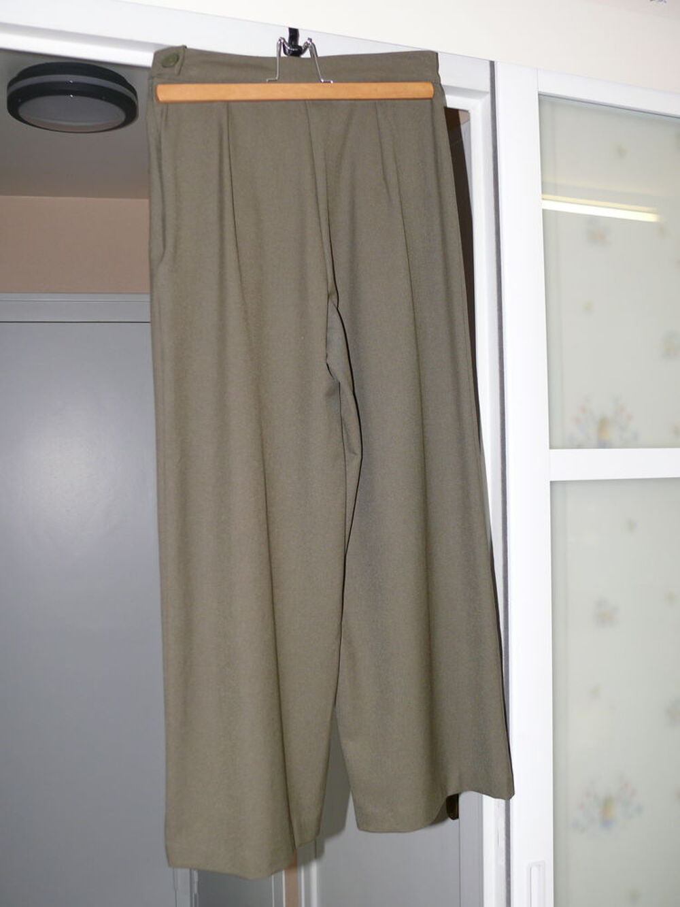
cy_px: 454
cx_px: 340
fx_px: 1048
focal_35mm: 40
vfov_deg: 46.8
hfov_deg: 36.0
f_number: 2.8
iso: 100
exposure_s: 1/30
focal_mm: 8.2
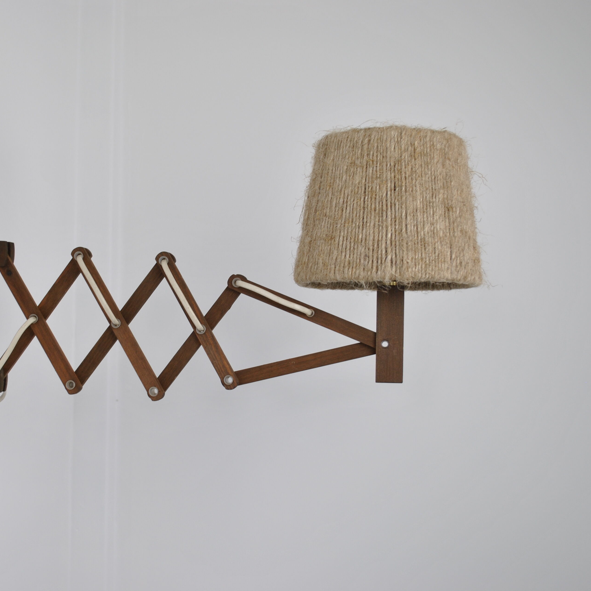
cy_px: 294
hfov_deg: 29.4
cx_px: 210
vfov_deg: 29.6
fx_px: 1120
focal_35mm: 58
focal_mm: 30
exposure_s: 1/50
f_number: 5
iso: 200
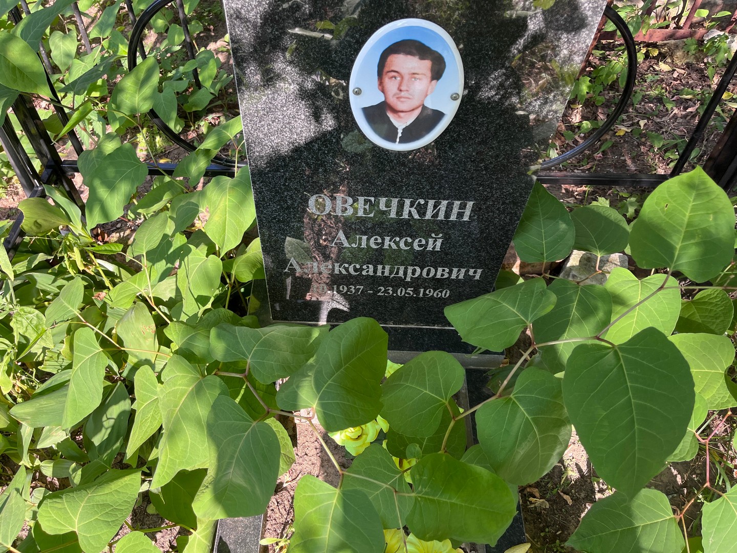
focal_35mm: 26
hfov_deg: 67.3
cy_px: 276
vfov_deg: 53.1
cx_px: 368
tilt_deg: -52.4
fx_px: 554
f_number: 1.6
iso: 50
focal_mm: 5.1
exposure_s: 1/409
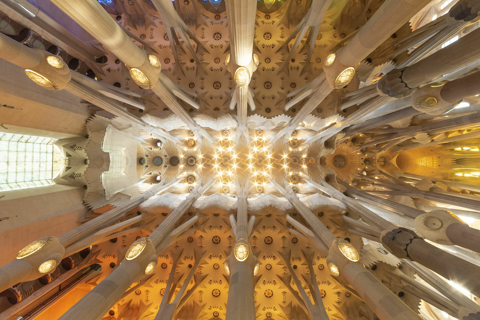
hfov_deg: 104.3
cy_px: 160
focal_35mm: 14
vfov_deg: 81.2
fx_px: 187
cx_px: 240
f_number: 10
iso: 1000
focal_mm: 14
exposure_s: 1/30
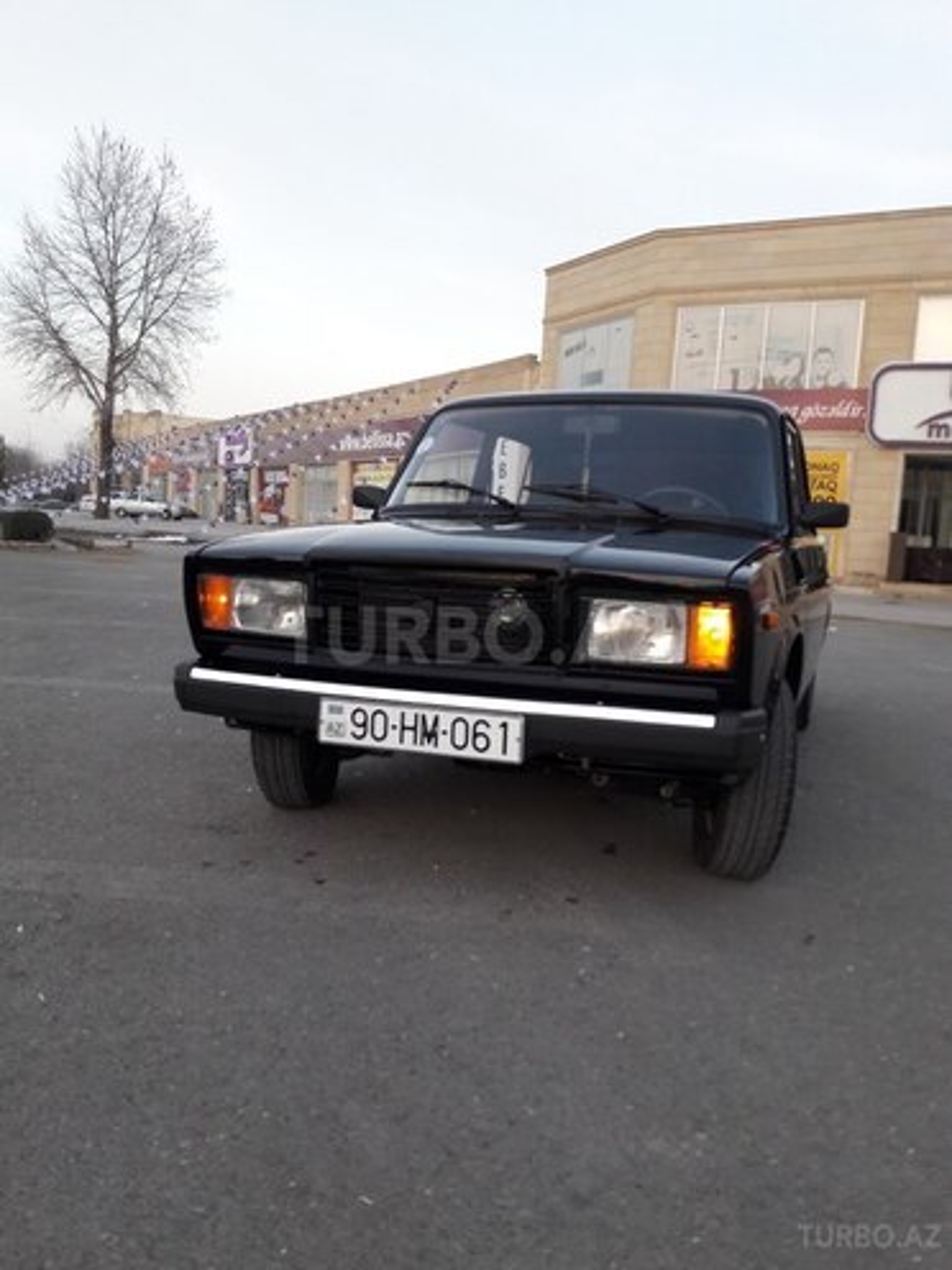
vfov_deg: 63.4
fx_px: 1027
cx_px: 476
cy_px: 635
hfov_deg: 49.7
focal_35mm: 28
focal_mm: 3.7
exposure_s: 1/100
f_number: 1.9
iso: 80
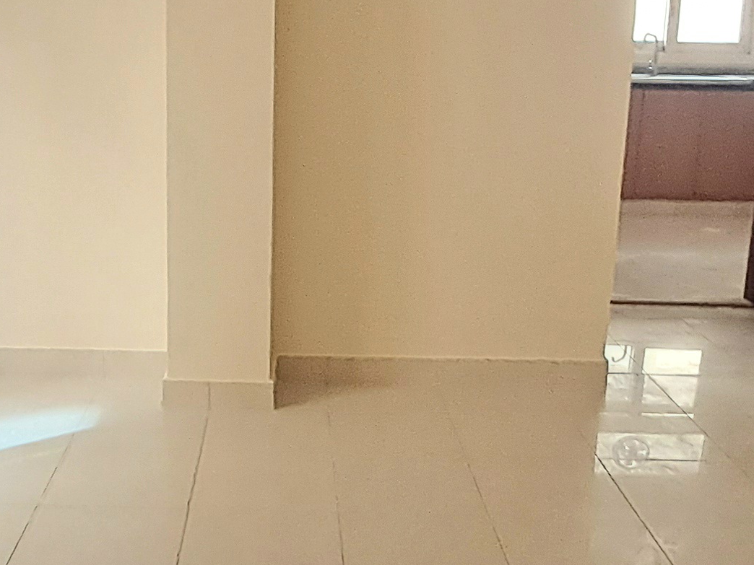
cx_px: 257
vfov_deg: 29.1
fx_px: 1089
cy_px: 256
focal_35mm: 50
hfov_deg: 37.8
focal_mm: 1.64
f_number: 2.2
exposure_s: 1/40
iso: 100
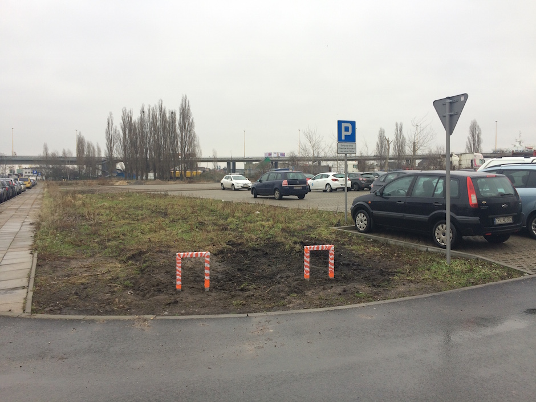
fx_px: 449
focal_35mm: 29
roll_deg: +1.8
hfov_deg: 61.7
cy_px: 201
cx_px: 268
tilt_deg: -1.7
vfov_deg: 48.2
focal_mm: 4.15
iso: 32
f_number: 2.2
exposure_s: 1/124
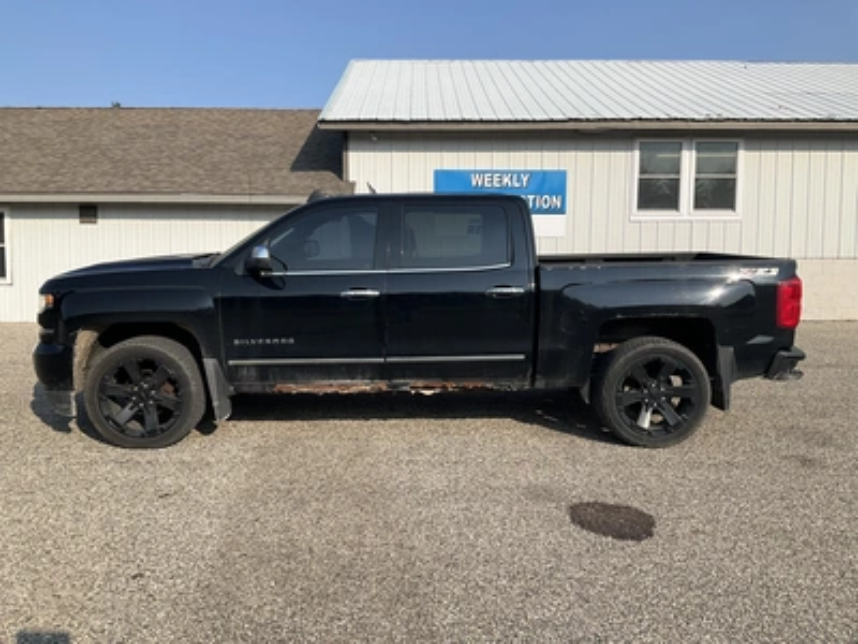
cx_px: 429
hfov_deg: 61.7
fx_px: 719
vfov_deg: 48.2
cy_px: 322
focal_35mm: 29
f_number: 1.8
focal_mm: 3
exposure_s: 1/1912
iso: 25
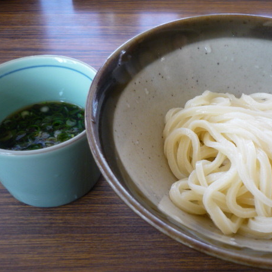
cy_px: 141
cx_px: 170
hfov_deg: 40.6
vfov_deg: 40.9
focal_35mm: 41
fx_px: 364
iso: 125
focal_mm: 5.5
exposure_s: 1/30
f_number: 2.8
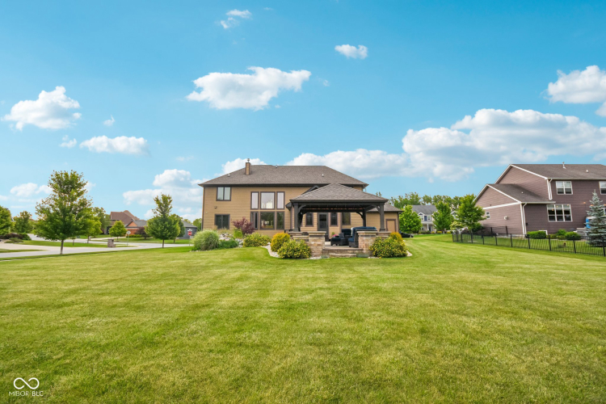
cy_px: 202
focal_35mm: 15
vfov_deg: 77.3
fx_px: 252
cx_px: 303
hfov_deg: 100.4
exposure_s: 1/160
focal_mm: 10
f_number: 8
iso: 400
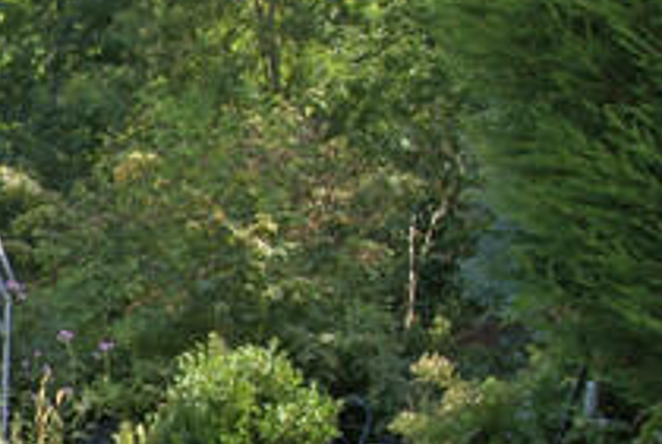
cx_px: -271
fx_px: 1345
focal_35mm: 73
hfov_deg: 23.4
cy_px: 578
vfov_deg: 17.6
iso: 100
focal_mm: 10
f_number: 9
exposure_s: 1/50
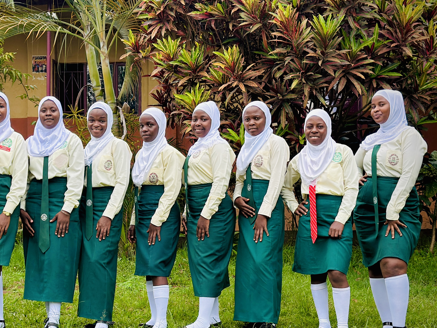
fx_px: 909
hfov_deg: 26.8
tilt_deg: +0.8
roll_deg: -0.8
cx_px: 135
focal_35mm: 72
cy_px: 224
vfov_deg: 20.4
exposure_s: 1/541
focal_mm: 6.86
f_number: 1.78
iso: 80
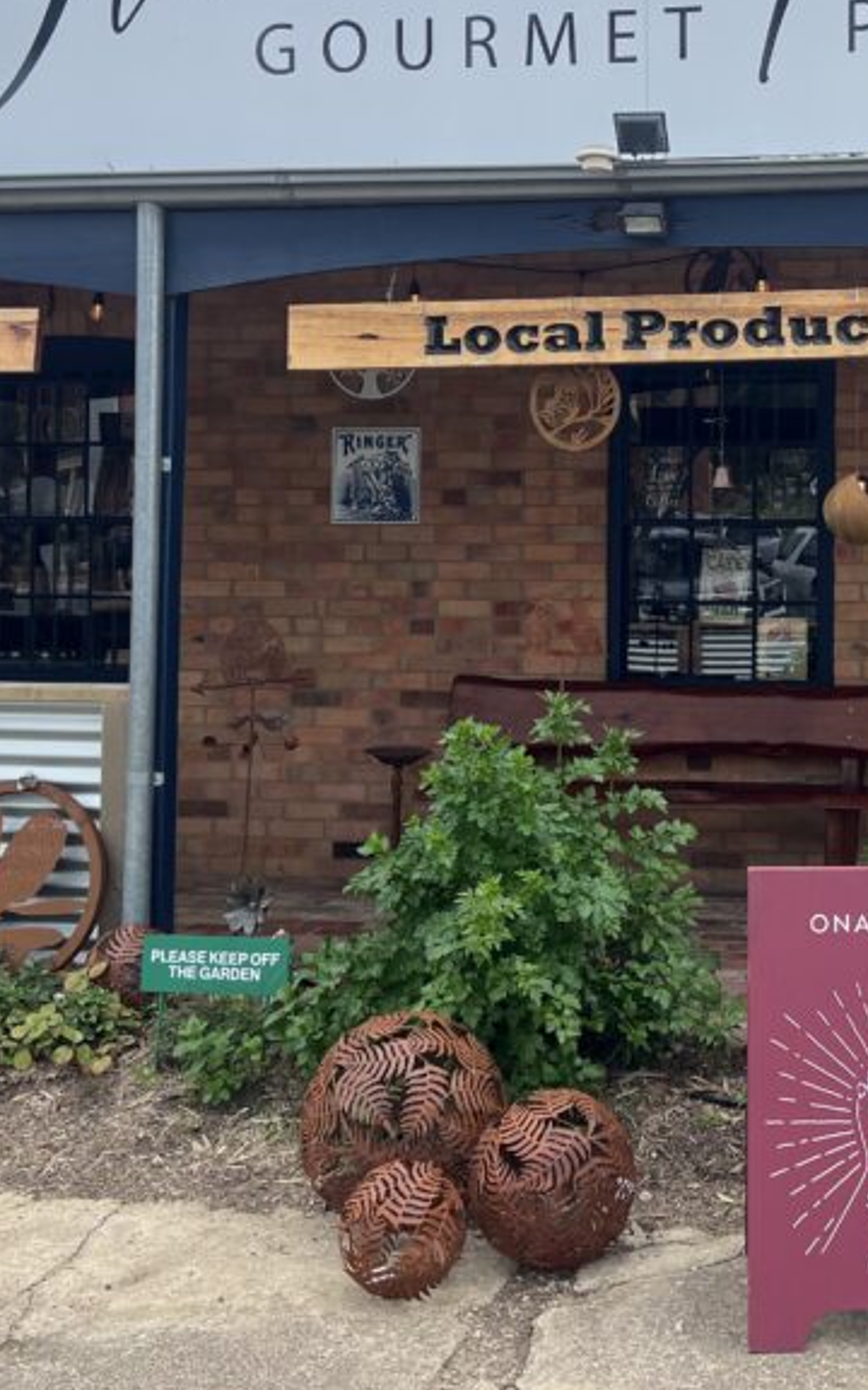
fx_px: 1855
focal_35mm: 49
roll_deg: +0.4
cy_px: 485
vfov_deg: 40.6
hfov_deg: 25.7
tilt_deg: +2.3
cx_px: 747
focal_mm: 5.7
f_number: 1.5
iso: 50
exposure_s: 1/1645
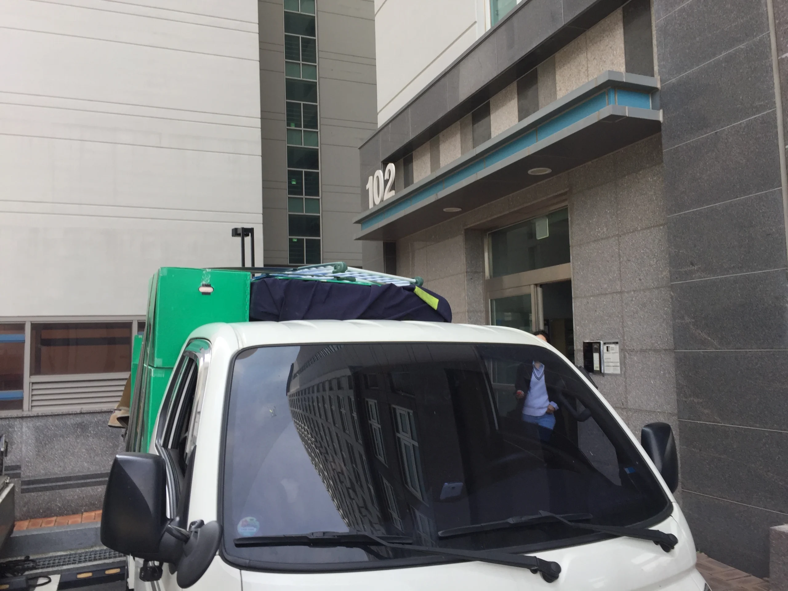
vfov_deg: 48.2
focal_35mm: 29
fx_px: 660
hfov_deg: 61.7
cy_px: 296
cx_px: 394
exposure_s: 1/309
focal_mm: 4.15
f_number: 2.2
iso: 32
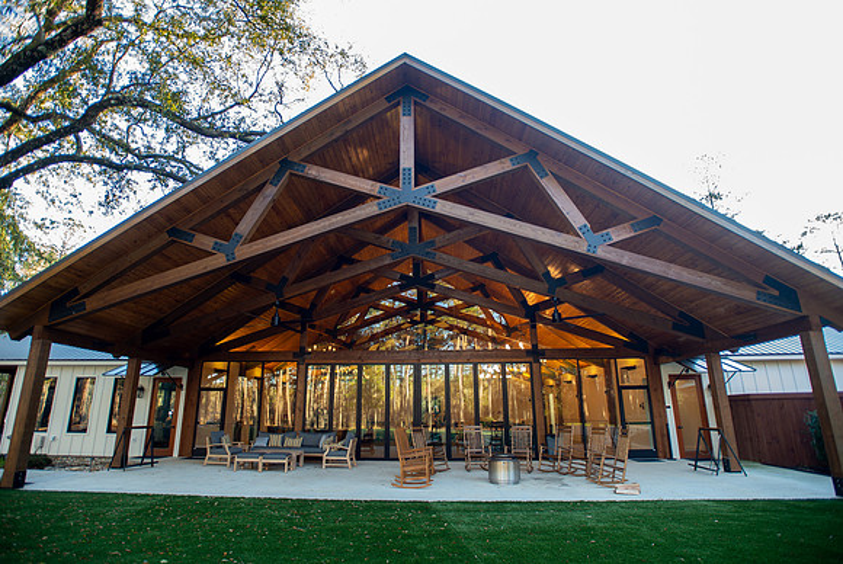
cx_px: 407
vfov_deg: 66.5
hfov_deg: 88.9
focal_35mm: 18
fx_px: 430
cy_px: 291
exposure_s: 1/50
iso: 250
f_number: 2.8
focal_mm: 17
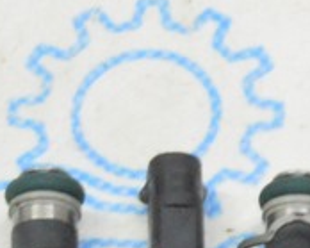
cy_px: 365
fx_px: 2879
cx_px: 488
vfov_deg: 4.9
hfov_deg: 6.1
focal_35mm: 314
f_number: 20
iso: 6400
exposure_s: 1/15
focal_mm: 38
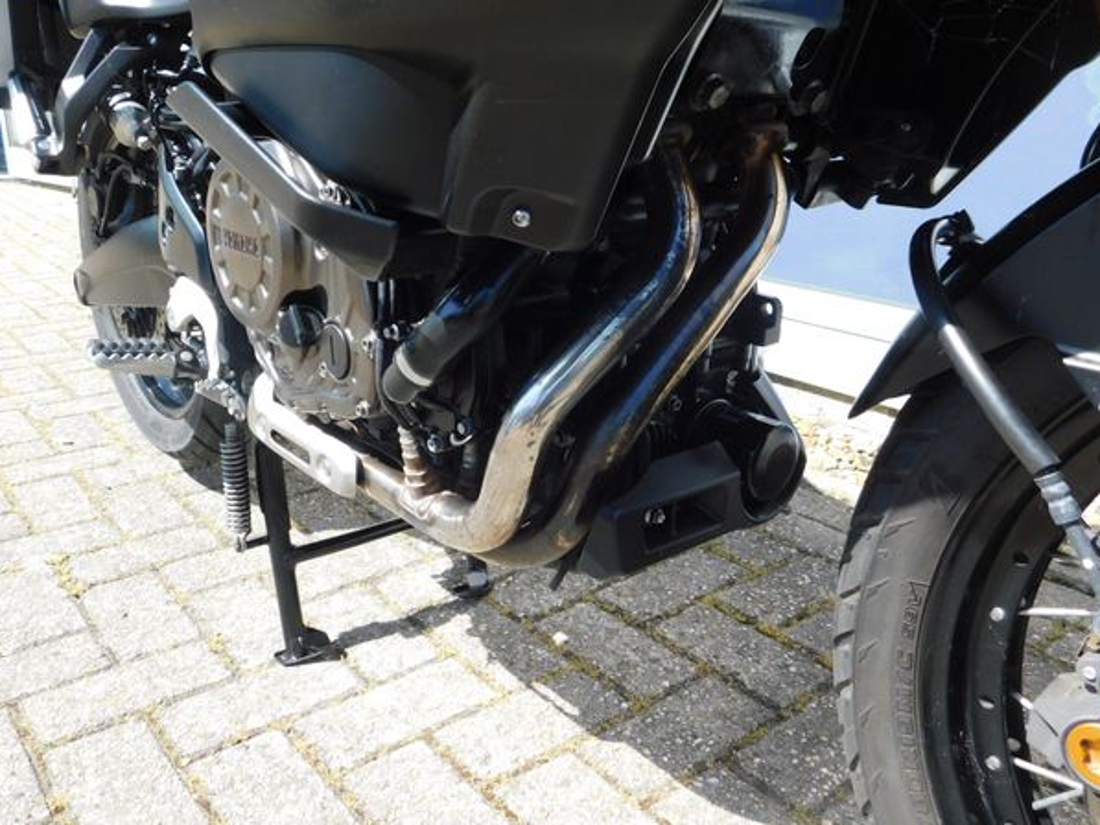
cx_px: 532
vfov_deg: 46.8
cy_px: 398
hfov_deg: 59.9
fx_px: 954
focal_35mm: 30
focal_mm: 4.9
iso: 125
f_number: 3.2
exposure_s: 1/400
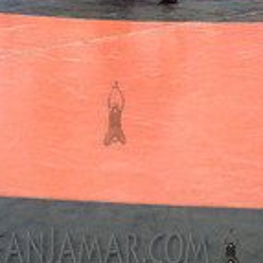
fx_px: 1117
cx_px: 92
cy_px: -64
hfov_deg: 13.4
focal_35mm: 130
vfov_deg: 13.0
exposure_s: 1/500
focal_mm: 35
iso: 5000
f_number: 3.2
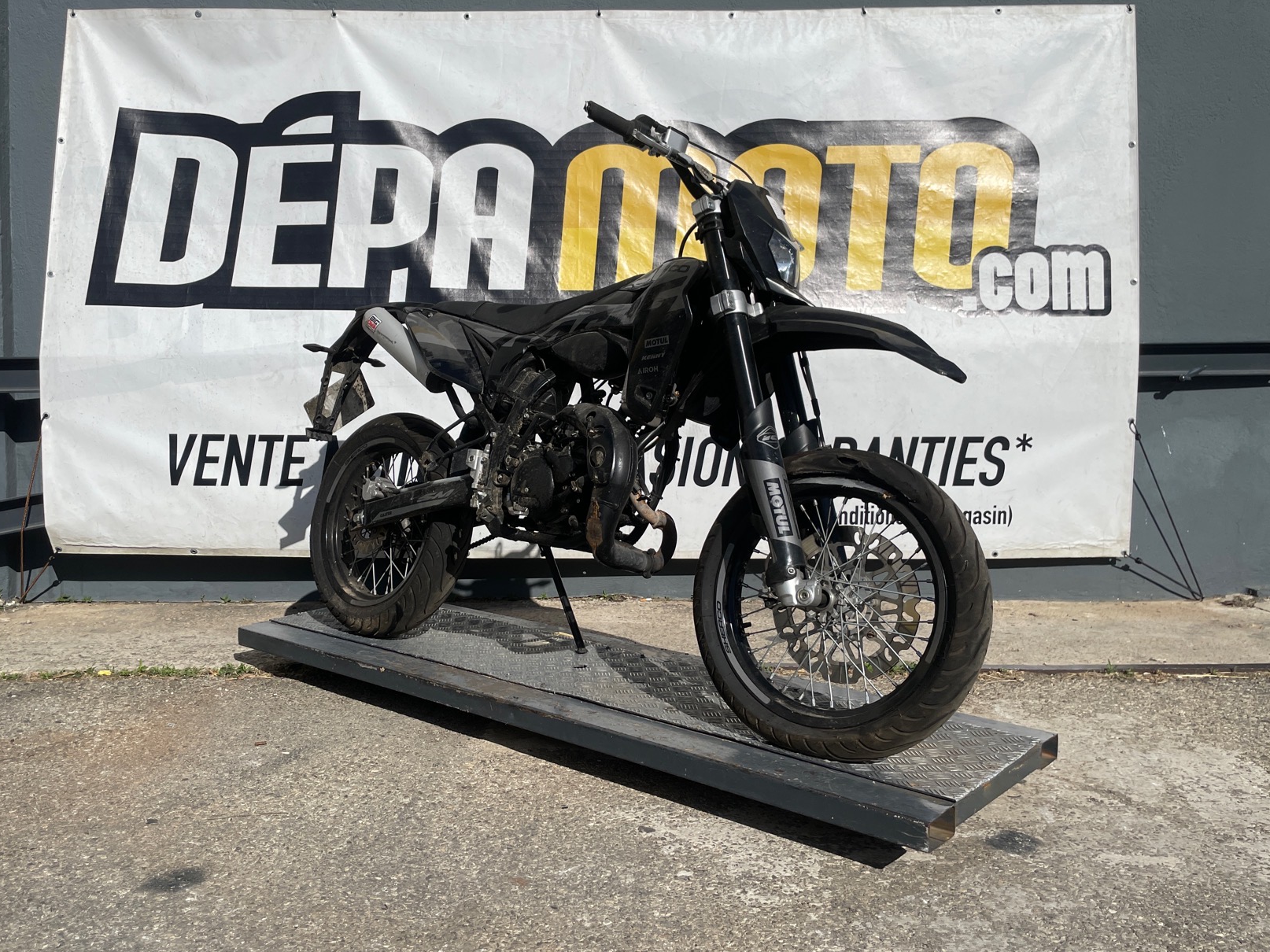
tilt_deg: -3.3
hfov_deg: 61.5
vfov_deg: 48.2
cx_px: 574
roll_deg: +0.1
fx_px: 1064
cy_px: 461
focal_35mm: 29
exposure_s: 1/9091
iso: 32
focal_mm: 4.2
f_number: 1.6
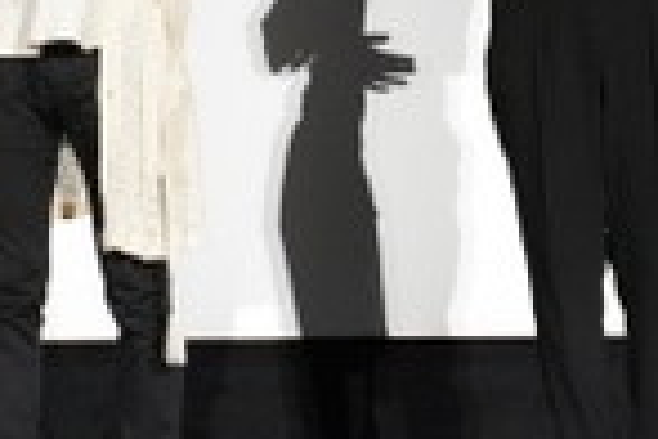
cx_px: 331
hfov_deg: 10.7
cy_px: -273
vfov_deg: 7.0
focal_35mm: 192
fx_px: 3509
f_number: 5.6
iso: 6400
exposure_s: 1/100
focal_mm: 47
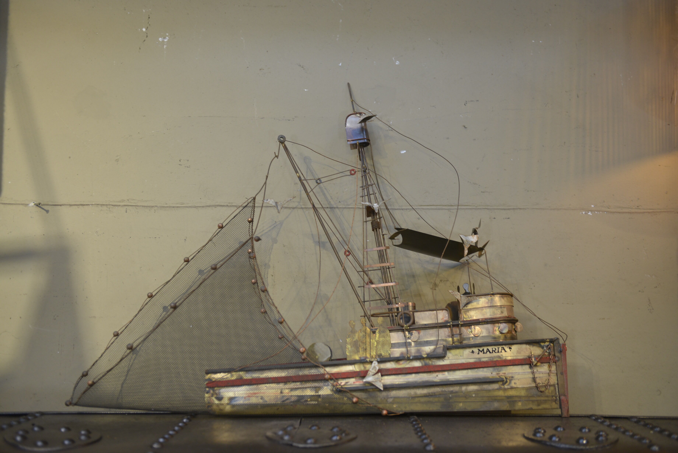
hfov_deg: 50.7
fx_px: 716
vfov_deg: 35.1
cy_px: 226
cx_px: 339
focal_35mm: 38
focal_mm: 38
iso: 640
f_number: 2.8
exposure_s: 1/50
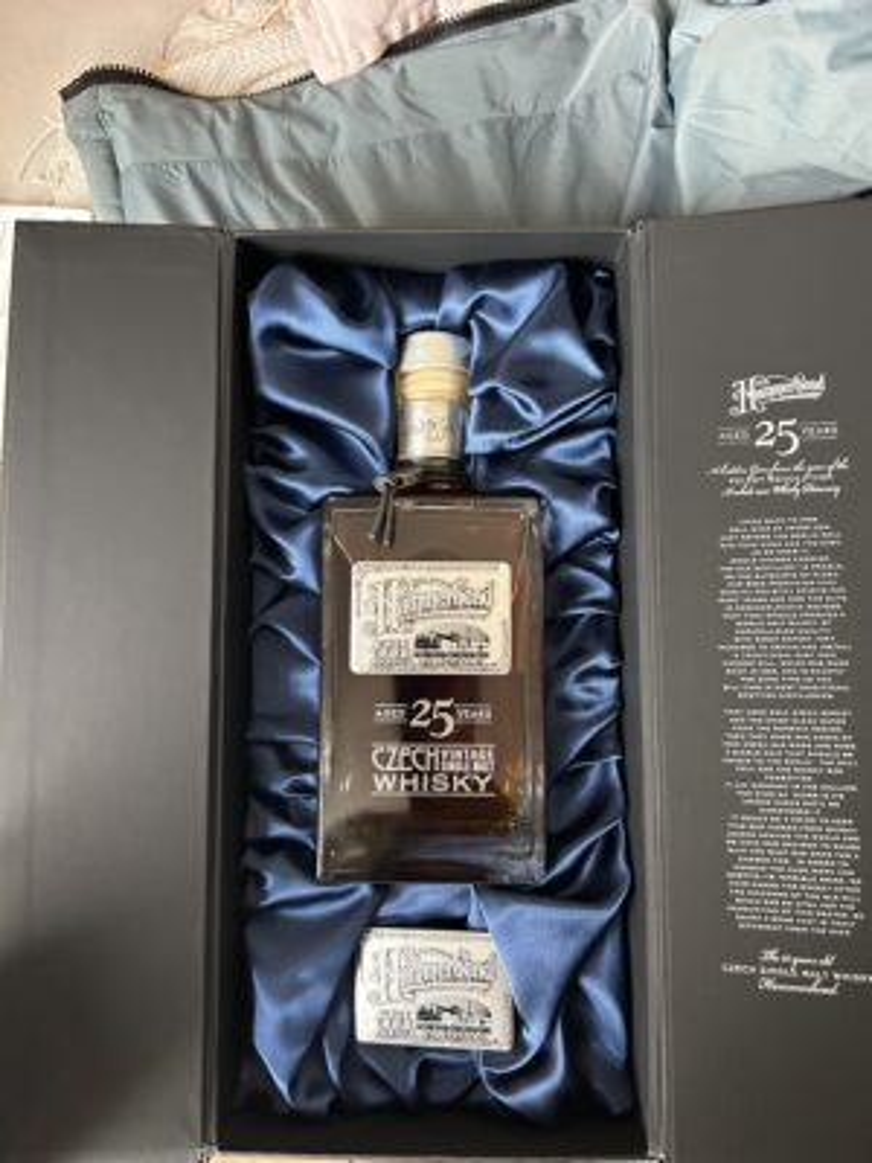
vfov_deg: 67.3
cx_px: 436
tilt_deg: -80.6
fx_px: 873
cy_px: 582
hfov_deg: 53.1
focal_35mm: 26
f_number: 1.5
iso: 500
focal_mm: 5.7
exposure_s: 1/58
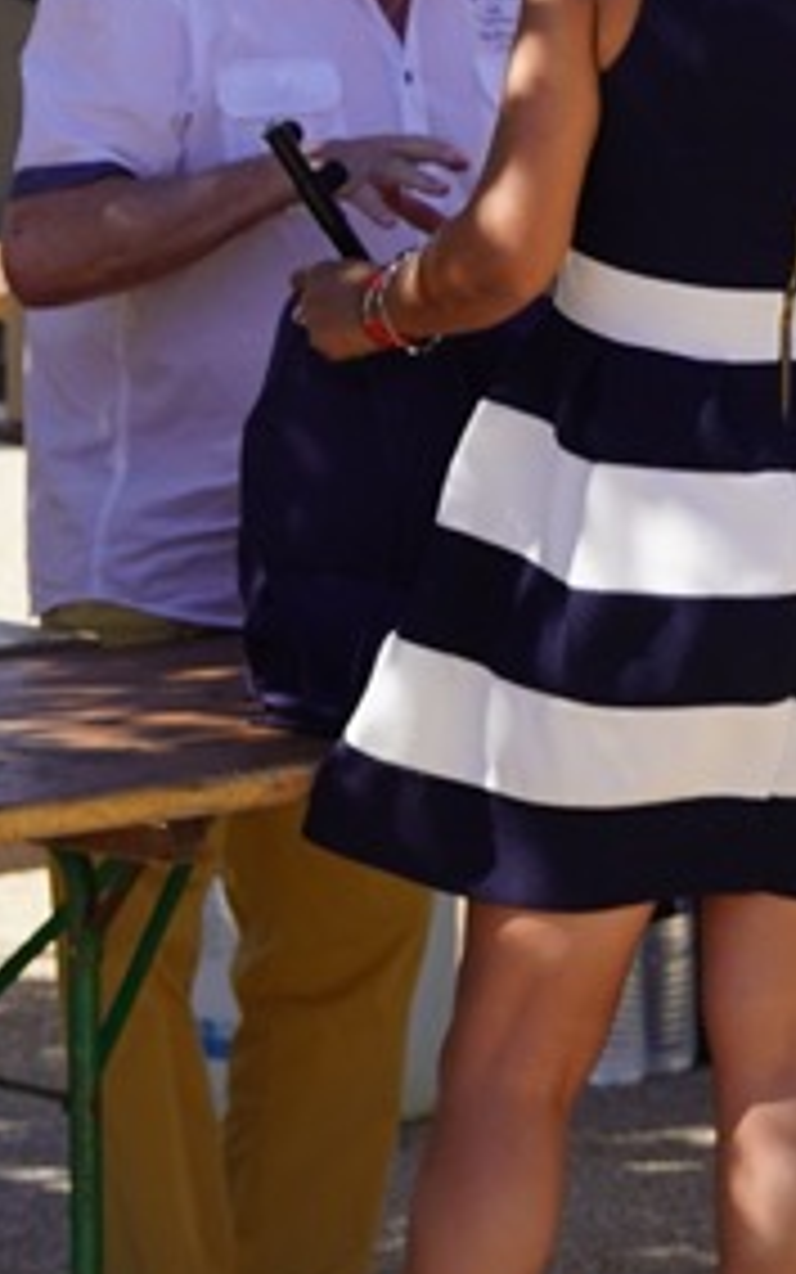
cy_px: 304
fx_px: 6167
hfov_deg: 7.1
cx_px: 1534
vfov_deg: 11.7
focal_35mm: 178
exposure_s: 1/320
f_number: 5
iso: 100
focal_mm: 38.6
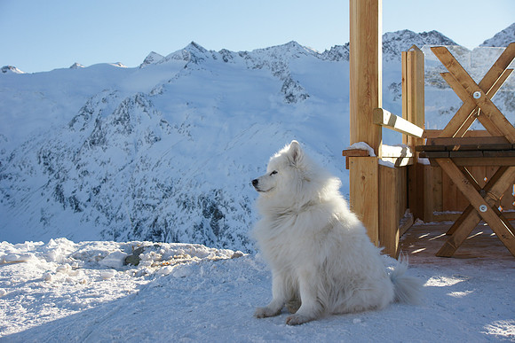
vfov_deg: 34.2
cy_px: 172
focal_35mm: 39
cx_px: 258
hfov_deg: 49.5
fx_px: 558
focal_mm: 26
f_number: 4
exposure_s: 1/1000
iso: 200
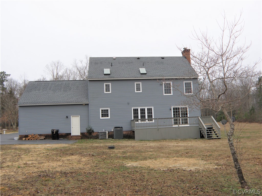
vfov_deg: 44.2
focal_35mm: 32
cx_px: 131
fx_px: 242
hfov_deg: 56.8
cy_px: 98
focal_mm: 5.72
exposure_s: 1/80
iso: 64
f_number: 4
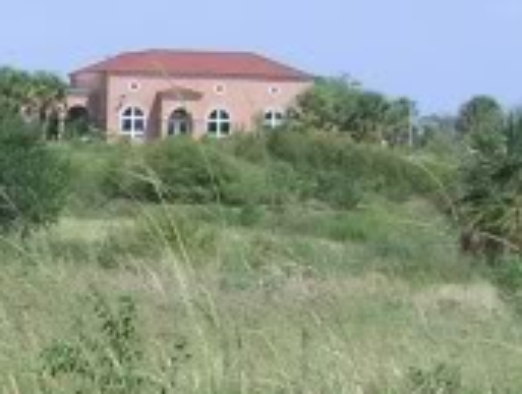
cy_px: 437
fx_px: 3430
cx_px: -321
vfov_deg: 6.5
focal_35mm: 227
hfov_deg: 8.5
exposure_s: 1/640
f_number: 4.3
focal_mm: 6.2
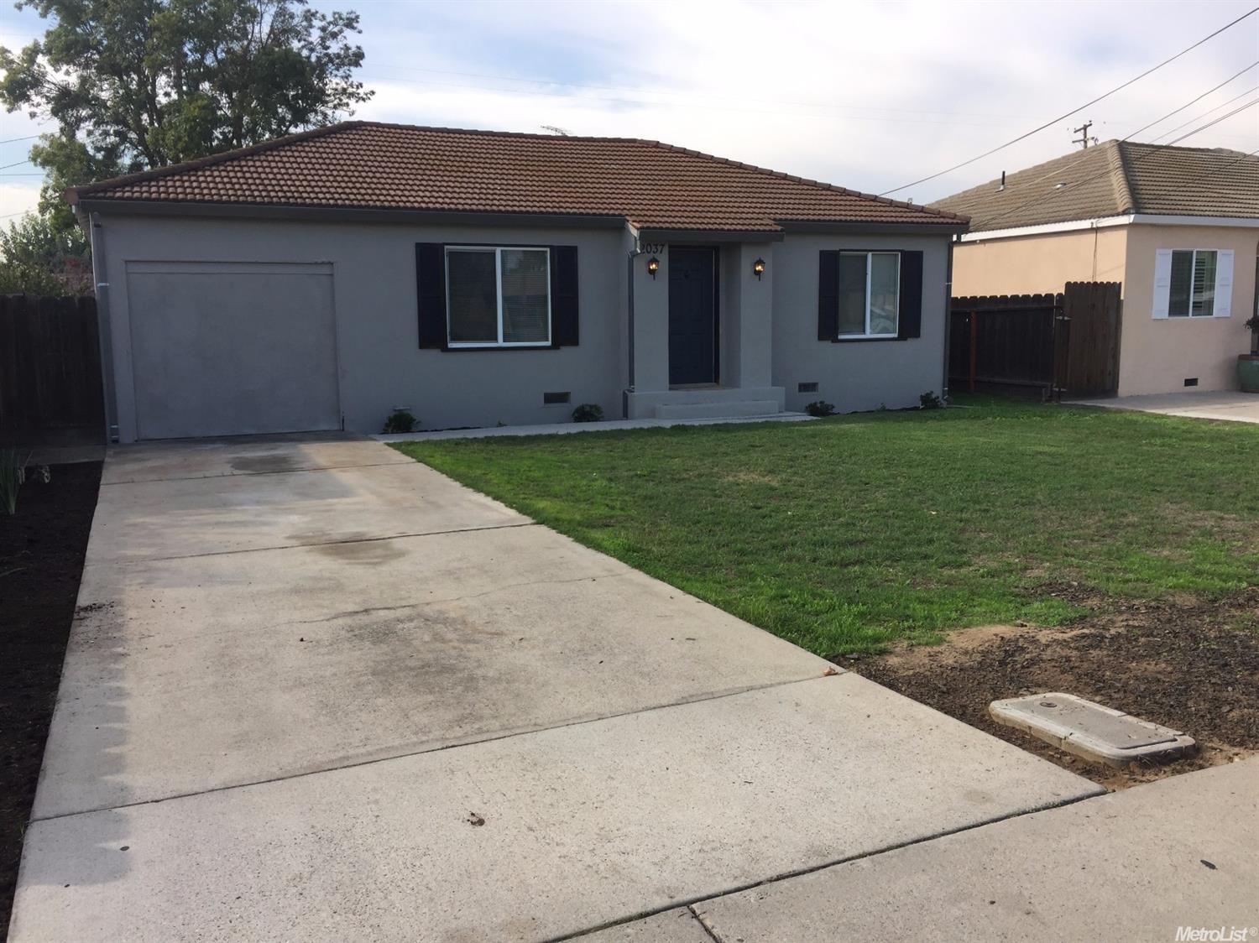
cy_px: 472
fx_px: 1054
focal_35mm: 29
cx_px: 630
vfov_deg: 48.2
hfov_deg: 61.7
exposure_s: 1/682
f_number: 2.2
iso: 32
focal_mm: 4.15
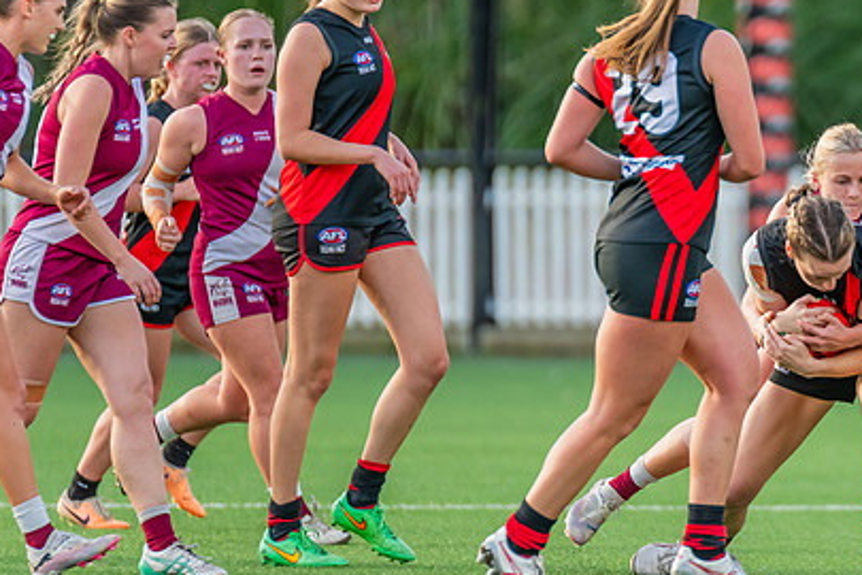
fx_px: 18053
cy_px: 248
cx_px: 805
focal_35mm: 754
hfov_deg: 2.7
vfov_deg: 1.8
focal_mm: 380
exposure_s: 1/1000
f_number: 4
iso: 1100
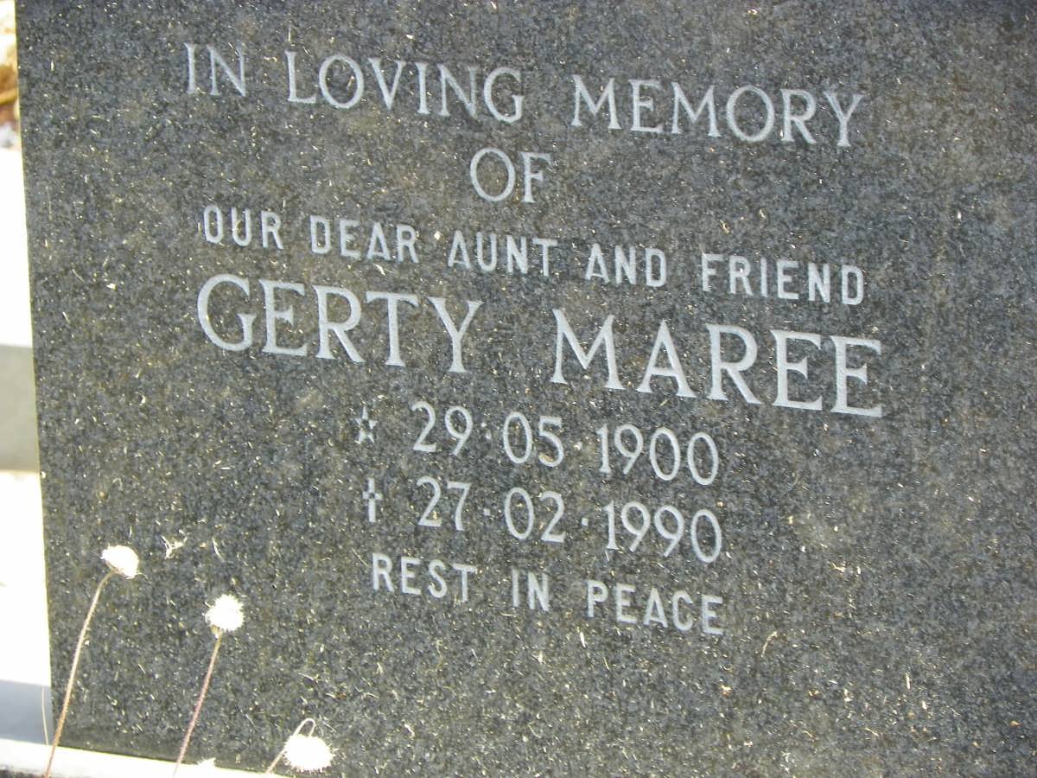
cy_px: 389
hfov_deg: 8.0
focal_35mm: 247
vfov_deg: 6.0
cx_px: 518
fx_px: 7399
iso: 80
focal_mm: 44
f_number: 4.5
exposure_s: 1/60
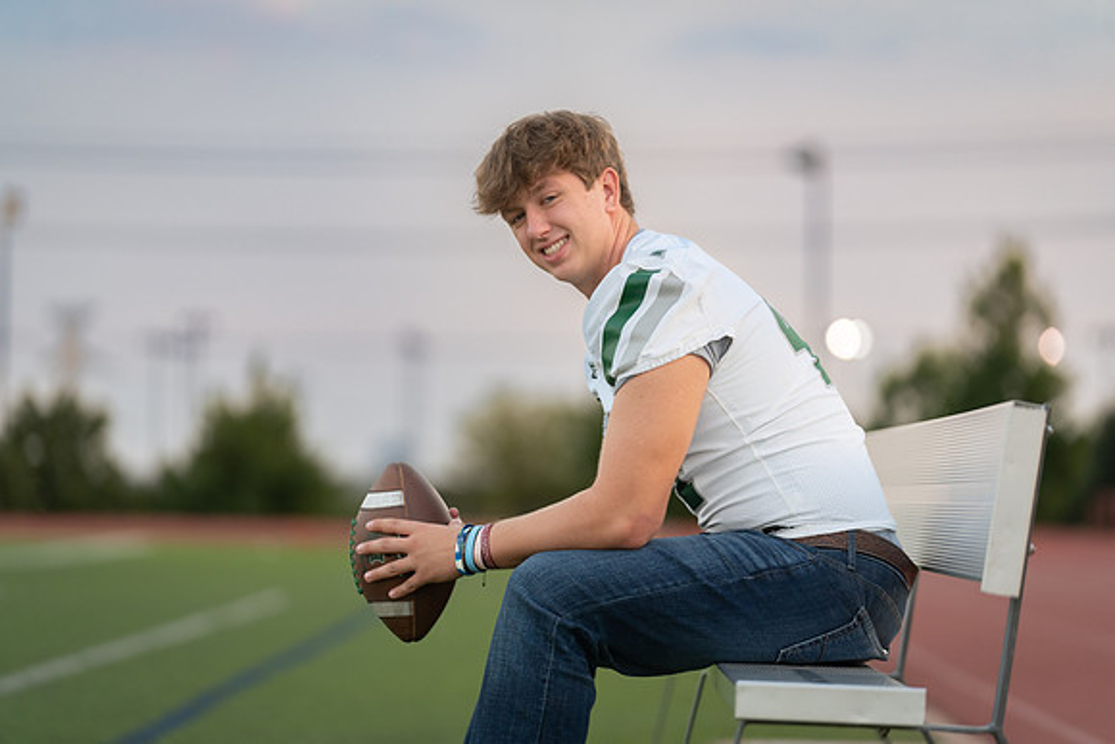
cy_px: 372
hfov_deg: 12.0
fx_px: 5297
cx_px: 558
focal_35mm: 171
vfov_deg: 8.0
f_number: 2.8
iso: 320
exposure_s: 1/320
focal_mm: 171
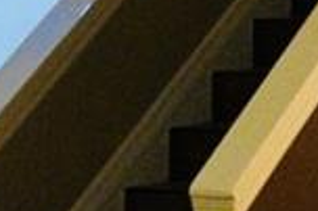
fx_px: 1959
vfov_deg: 6.1
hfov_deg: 7.7
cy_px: -54
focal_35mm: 222
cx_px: 1042
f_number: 3.5
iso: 3600
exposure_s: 1/60
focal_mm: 22
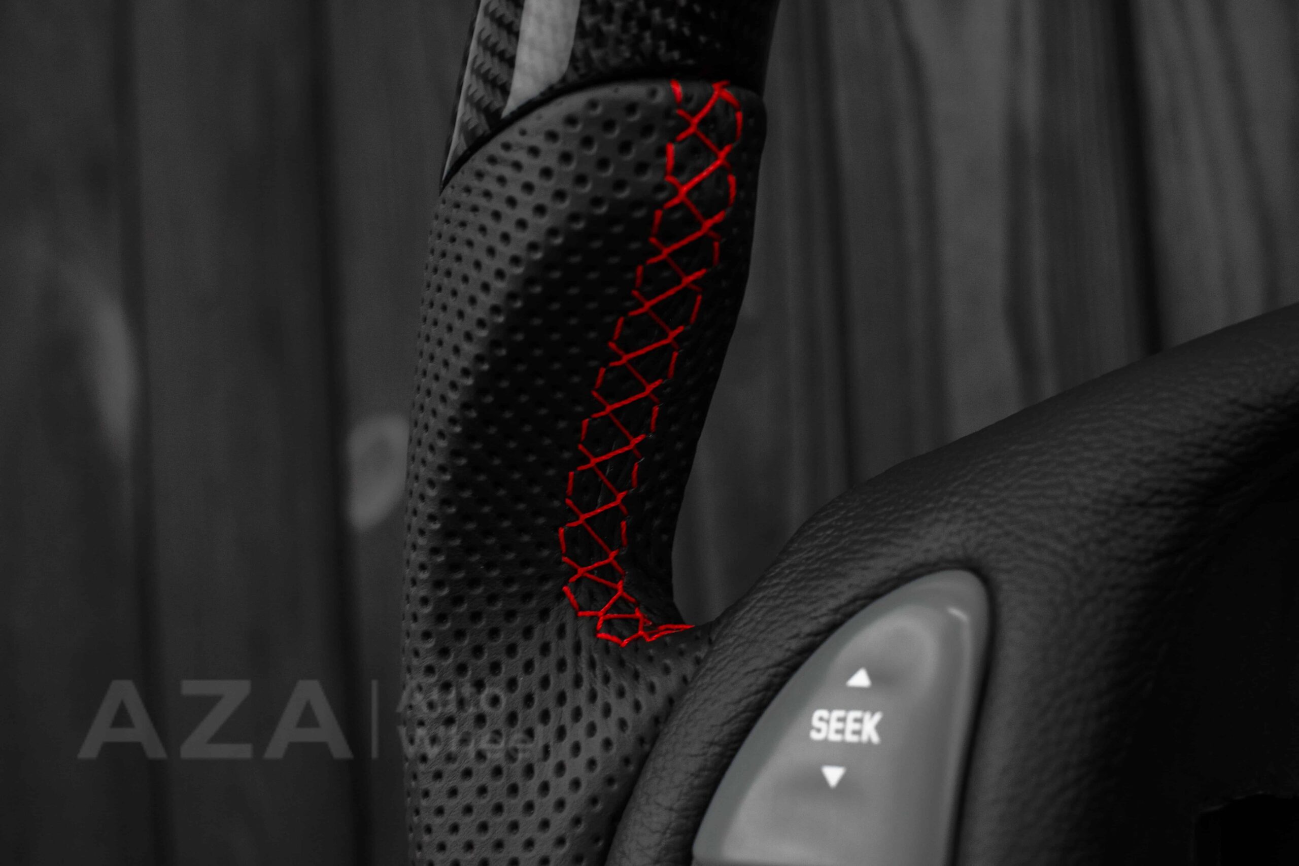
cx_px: 650
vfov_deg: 25.8
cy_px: 433
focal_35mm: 52
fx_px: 1894
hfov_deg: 37.8
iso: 500
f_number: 6.3
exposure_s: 1/125
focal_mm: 35
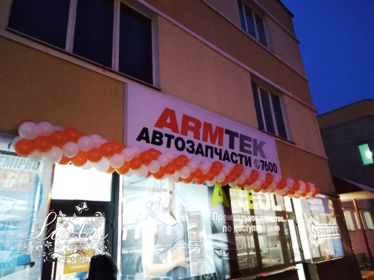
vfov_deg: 53.1
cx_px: 187
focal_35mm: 26
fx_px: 281
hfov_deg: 67.3
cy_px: 140
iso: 1506
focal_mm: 3.46
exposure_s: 1/12.5
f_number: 2.2
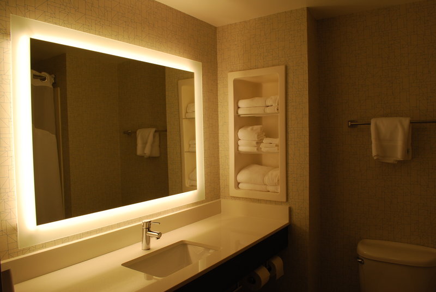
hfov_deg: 67.3
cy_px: 146
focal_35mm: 27
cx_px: 218
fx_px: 327
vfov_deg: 48.1
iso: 200
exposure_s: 1/60
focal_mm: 18
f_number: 8
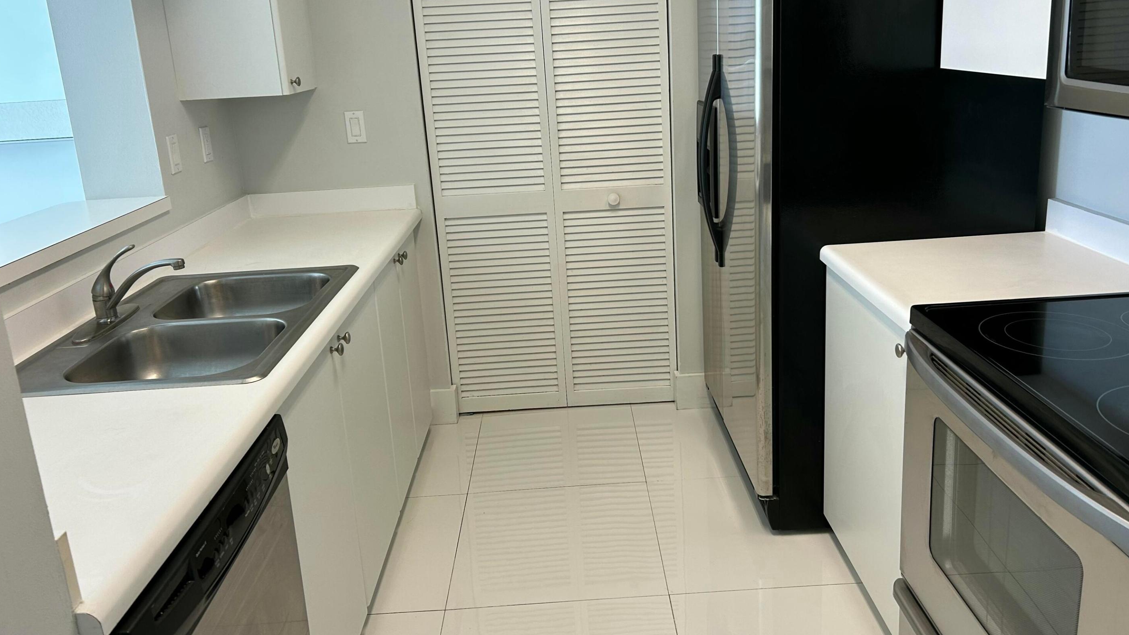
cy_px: 246
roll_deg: +3.7
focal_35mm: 29
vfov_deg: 40.0
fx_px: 868
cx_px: 572
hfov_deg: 66.1
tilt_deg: -13.3
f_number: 1.5
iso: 64
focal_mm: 5.7
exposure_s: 1/120
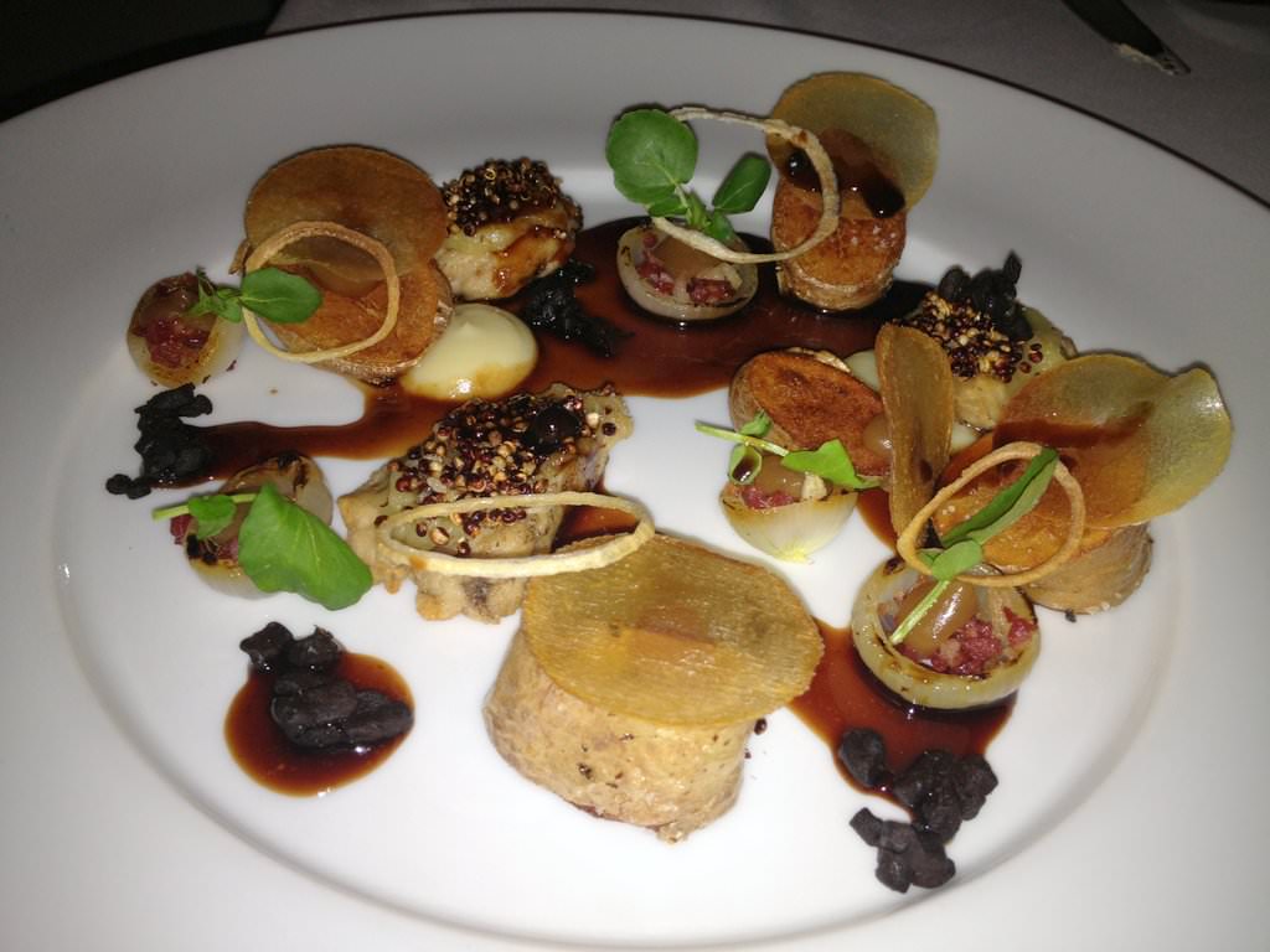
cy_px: 476
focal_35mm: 35
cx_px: 635
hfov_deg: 52.6
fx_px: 1284
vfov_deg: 40.7
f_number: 2.4
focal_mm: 4.28
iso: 50
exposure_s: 1/62
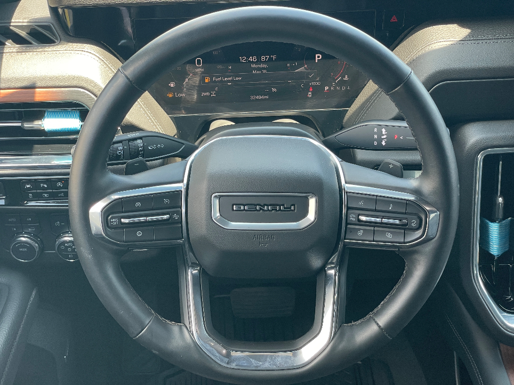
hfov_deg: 36.8
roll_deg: +2.6
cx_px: 257
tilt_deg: -36.6
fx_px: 772
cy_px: 192
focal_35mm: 52
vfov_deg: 28.0
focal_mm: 6
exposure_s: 1/99
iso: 100
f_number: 2
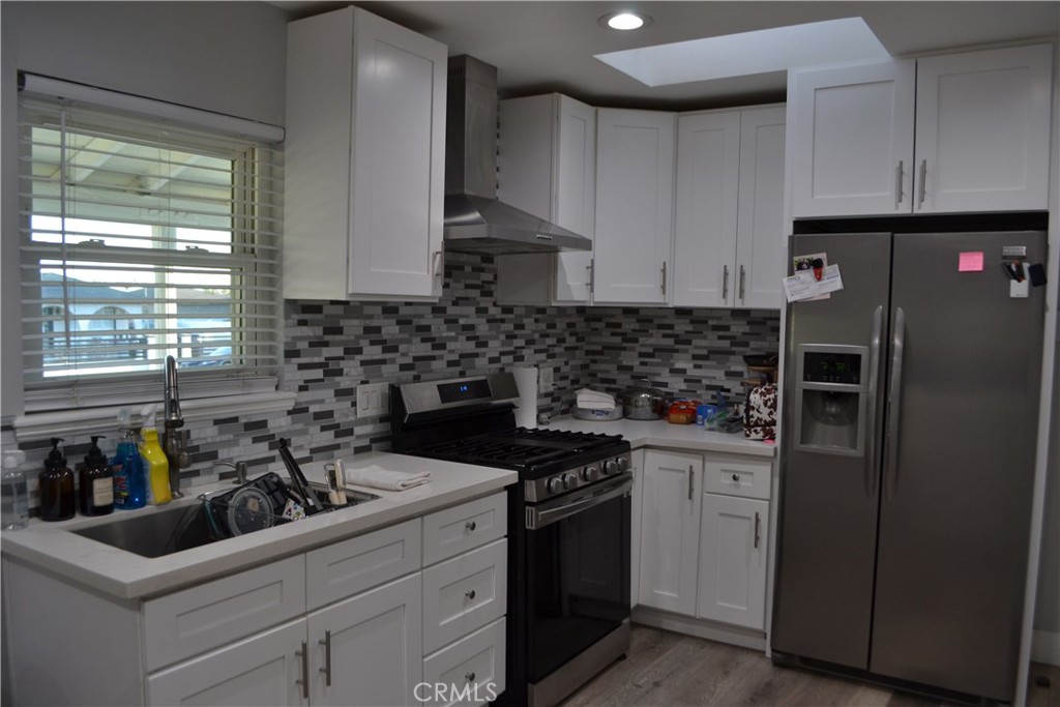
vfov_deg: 47.9
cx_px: 530
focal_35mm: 27
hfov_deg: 67.4
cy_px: 354
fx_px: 795
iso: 400
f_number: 4.5
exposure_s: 1/80
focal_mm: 18
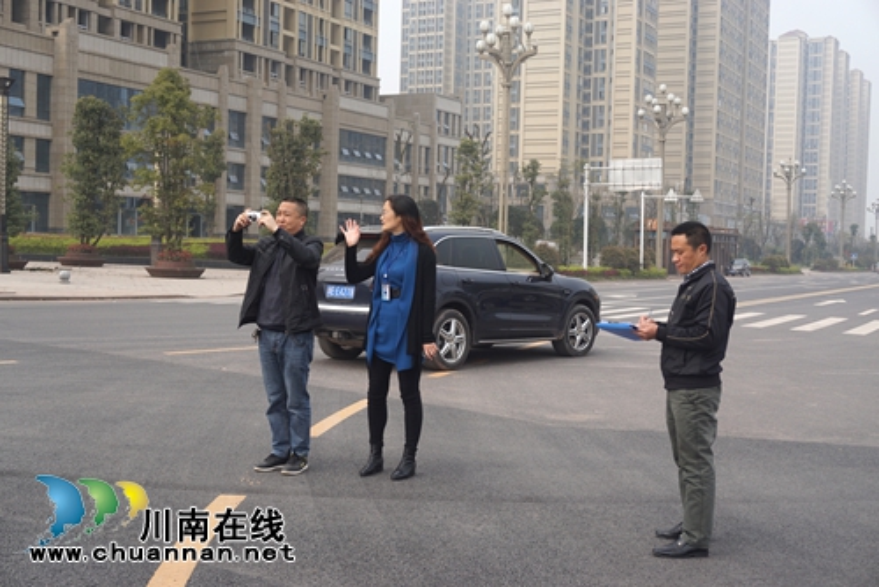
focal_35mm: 44
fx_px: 1063
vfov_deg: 30.9
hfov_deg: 44.9
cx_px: 440
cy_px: 294
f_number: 6.3
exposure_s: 1/200
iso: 100
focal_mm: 29
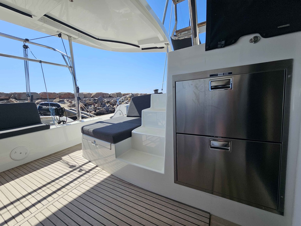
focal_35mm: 13
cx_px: 150
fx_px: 113
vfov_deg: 89.9
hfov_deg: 106.2
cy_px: 113
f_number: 2.2
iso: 50
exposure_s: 1/2180
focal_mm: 2.2
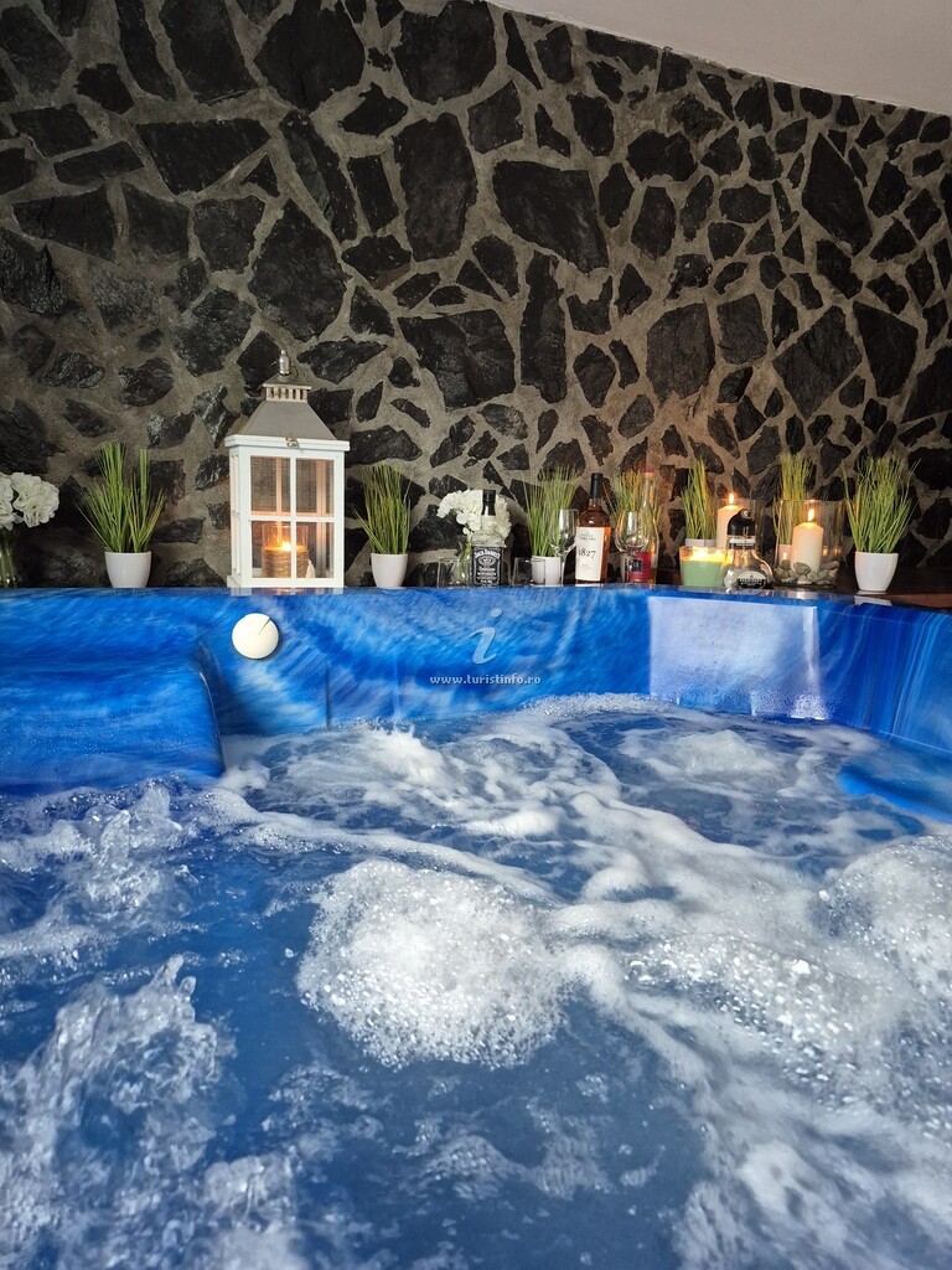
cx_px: 476
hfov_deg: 58.9
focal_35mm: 23
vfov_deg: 73.9
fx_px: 843
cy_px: 635
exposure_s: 1/100
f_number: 1.8
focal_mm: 5.4
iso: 400
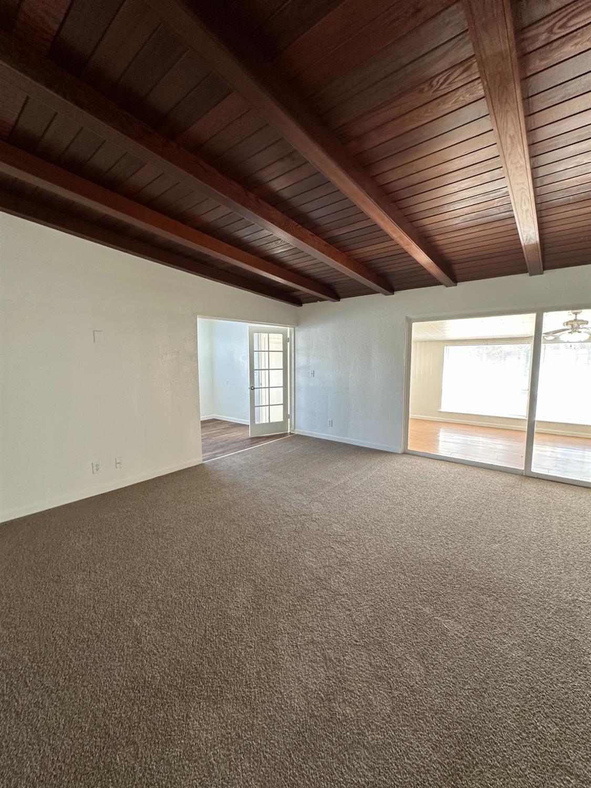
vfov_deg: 102.1
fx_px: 319
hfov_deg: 85.7
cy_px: 394
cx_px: 296
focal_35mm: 14
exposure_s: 1/60
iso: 160
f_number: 2.2
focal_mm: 2.22
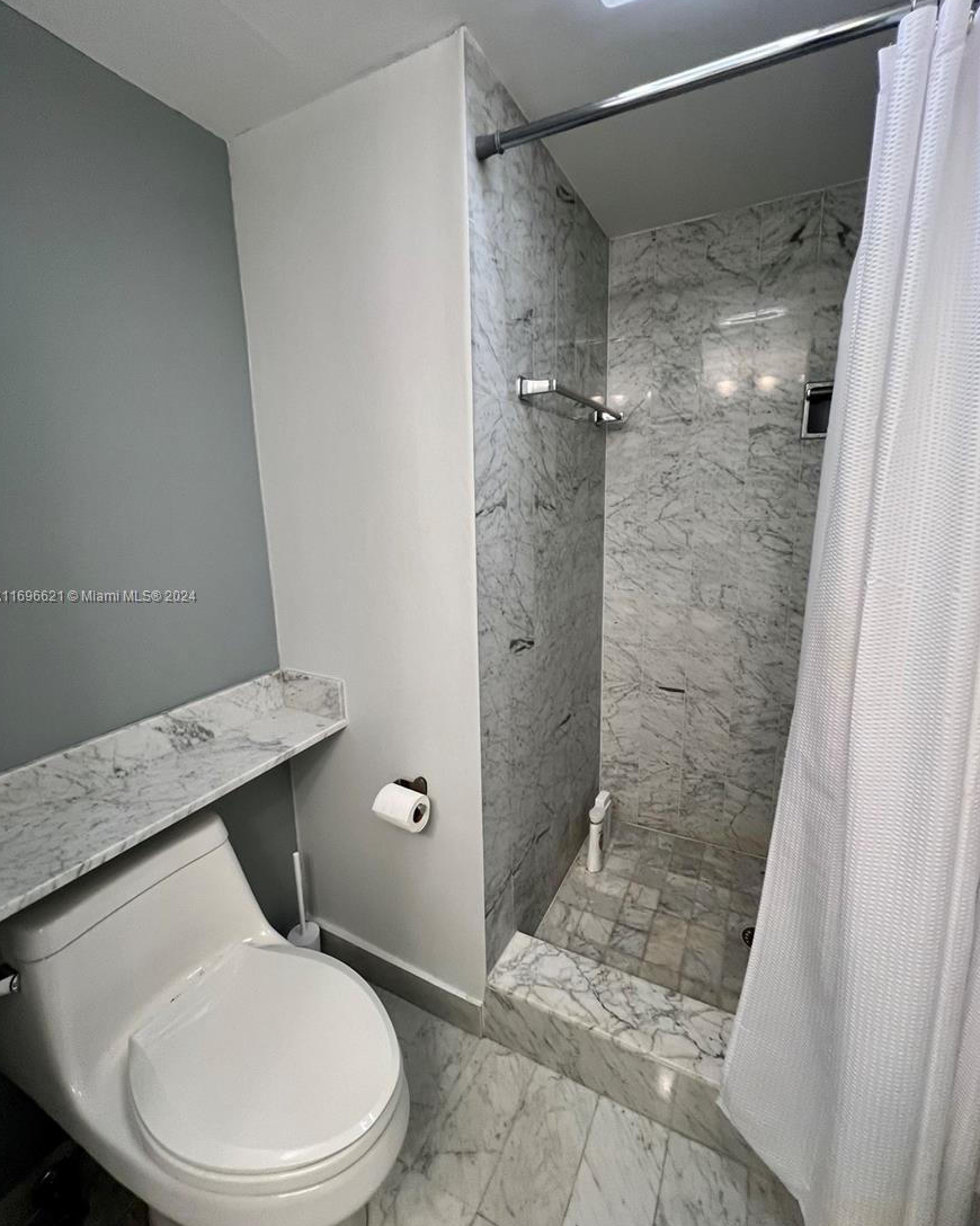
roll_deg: +0.5
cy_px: 597
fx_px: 508
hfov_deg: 88.0
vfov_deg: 100.7
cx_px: 497
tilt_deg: -10.8
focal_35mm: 14
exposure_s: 1/120
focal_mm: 1.57
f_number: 1.8
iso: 160
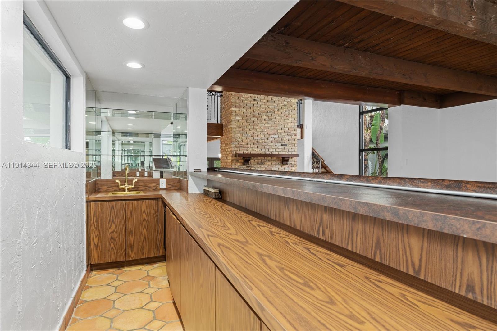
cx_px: 248
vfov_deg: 61.9
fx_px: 276
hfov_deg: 84.0
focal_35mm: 20
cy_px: 166
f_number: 8
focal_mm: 20
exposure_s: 1.3
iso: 320
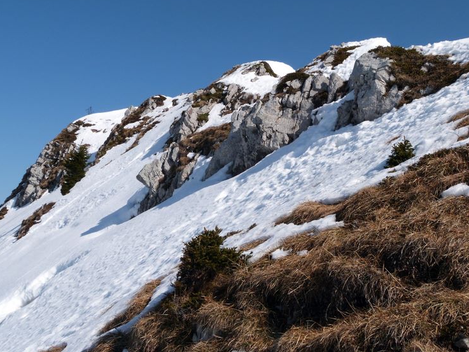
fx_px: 691
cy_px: 162
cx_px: 242
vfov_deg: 28.6
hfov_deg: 37.5
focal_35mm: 51
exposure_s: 1/800
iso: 100
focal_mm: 8.5
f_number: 5.6
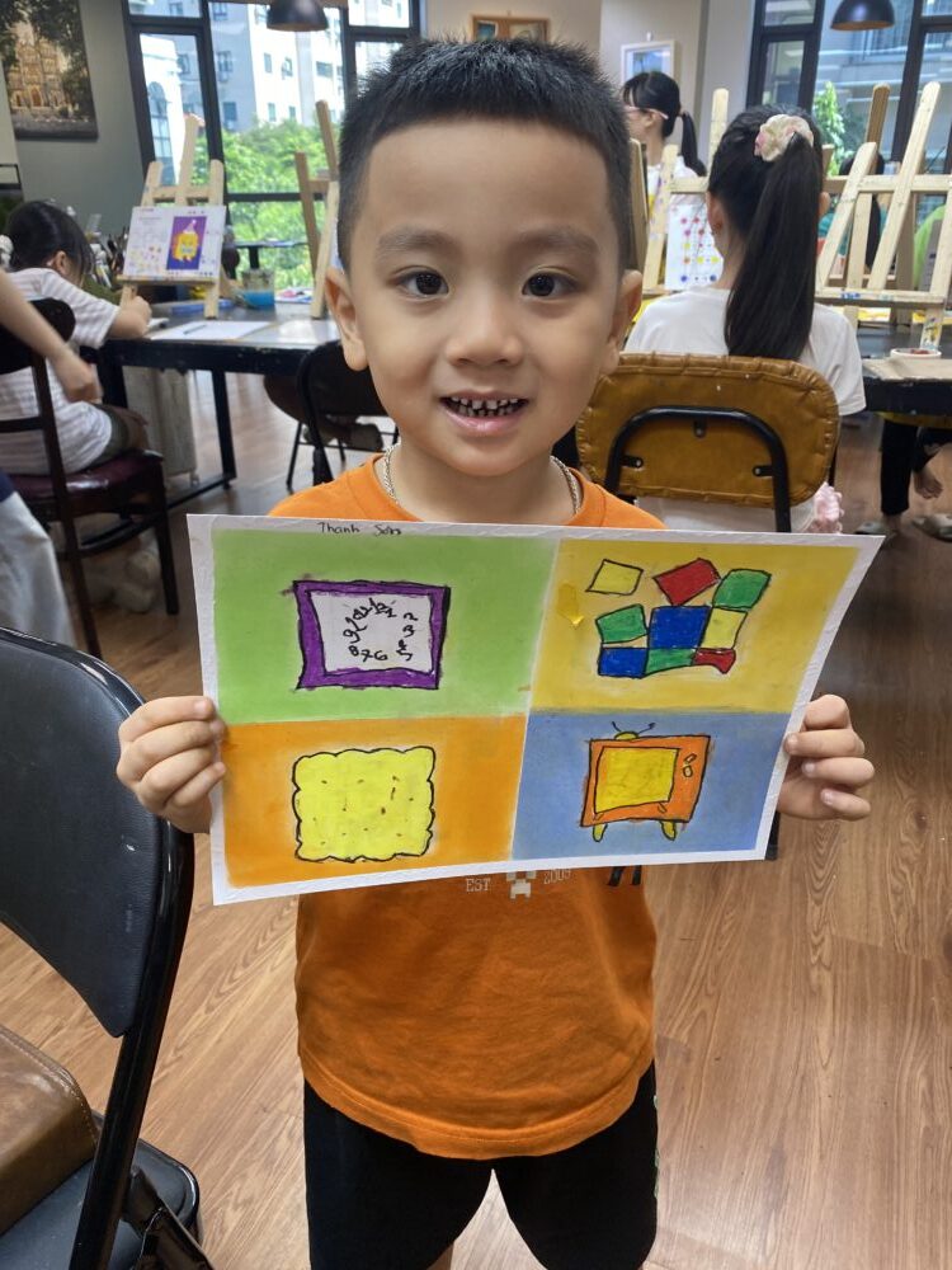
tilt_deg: -24.2
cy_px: 635
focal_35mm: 26
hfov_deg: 53.1
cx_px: 476
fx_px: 953
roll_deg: +0.4
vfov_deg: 67.3
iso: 125
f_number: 1.8
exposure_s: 1/113
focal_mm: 4.25
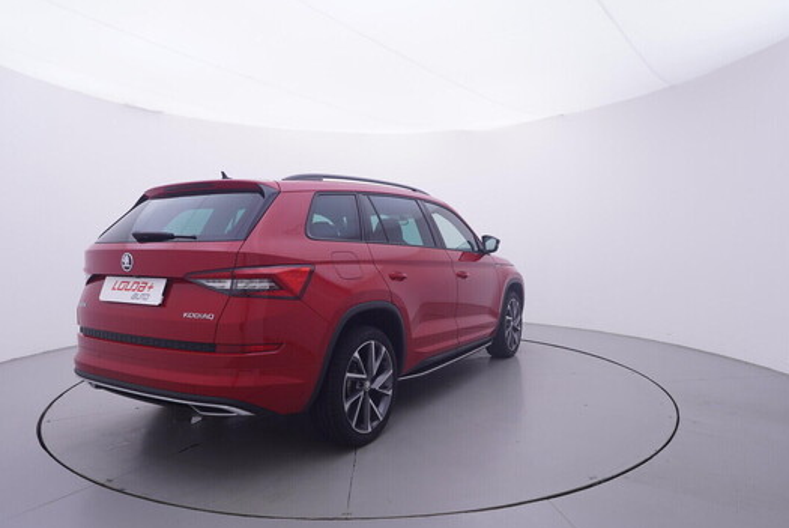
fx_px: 516
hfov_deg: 74.8
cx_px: 387
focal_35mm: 24
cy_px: 272
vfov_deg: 54.1
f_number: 5
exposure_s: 1/80
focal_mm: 15
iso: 200
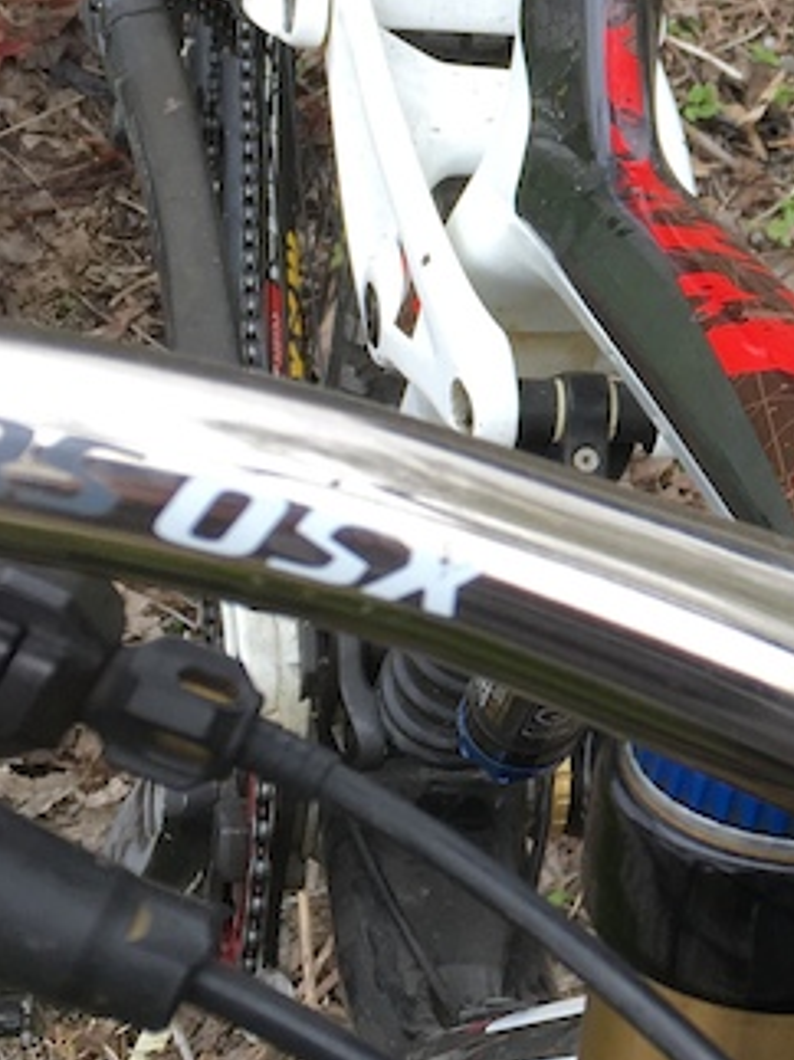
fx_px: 2816
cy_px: 226
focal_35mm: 92
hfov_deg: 14.9
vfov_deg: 21.1
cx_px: 1175
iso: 25
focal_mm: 4.15
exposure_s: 1/337
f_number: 2.2
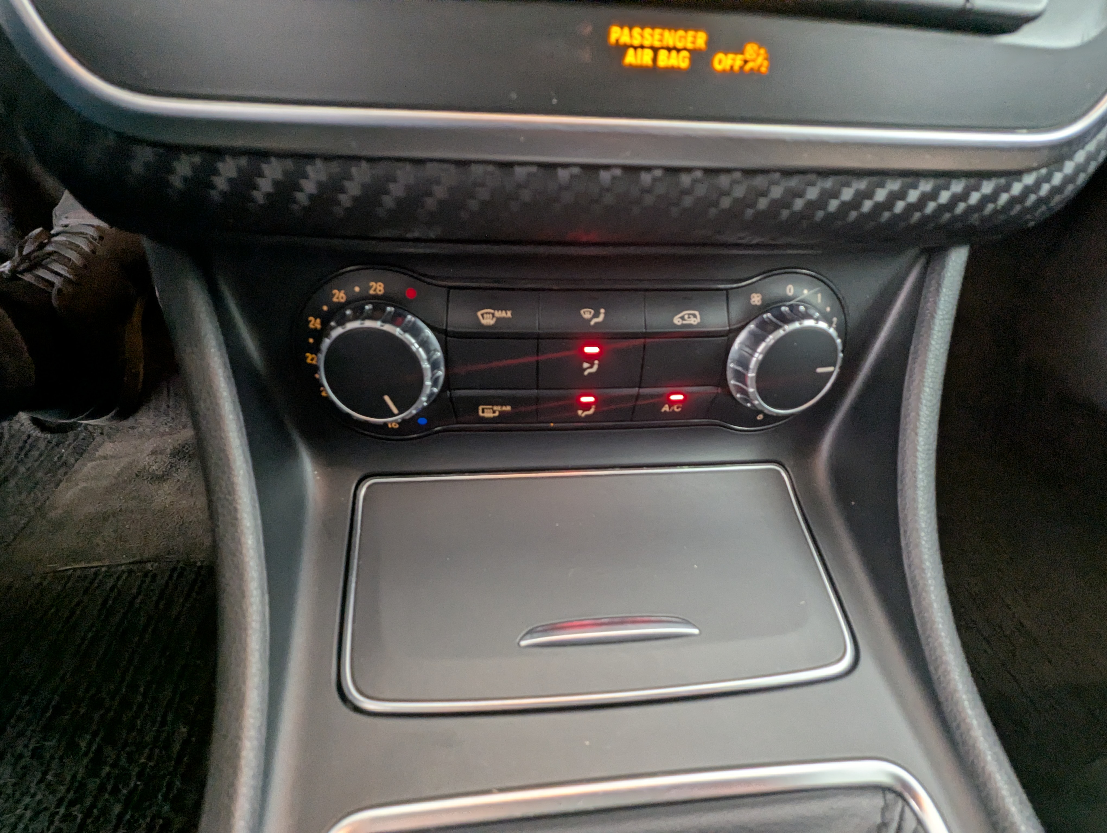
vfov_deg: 78.2
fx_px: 512
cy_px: 416
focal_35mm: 16
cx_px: 554
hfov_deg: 94.4
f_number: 2.2
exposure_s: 1/25
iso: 207
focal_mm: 2.35
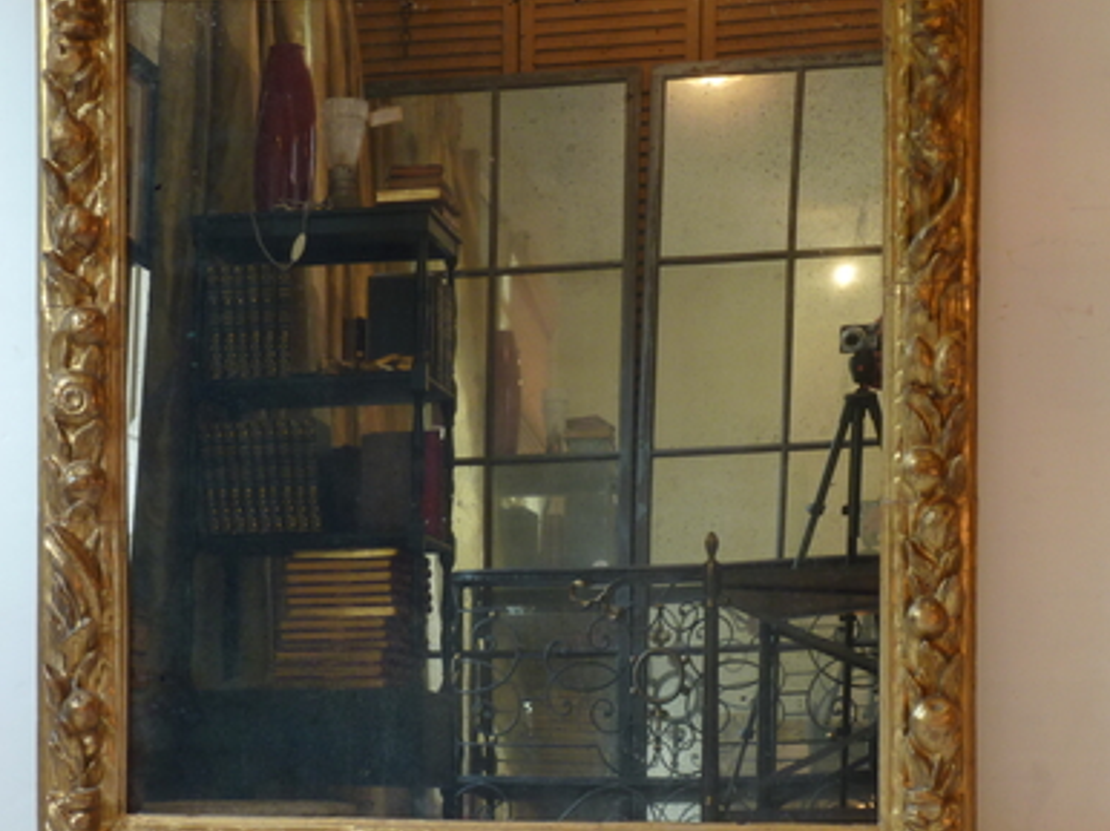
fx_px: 3141
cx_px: 558
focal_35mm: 98
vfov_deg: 15.1
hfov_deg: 20.0
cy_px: 451
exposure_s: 1/8
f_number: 4
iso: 80
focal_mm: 10.3
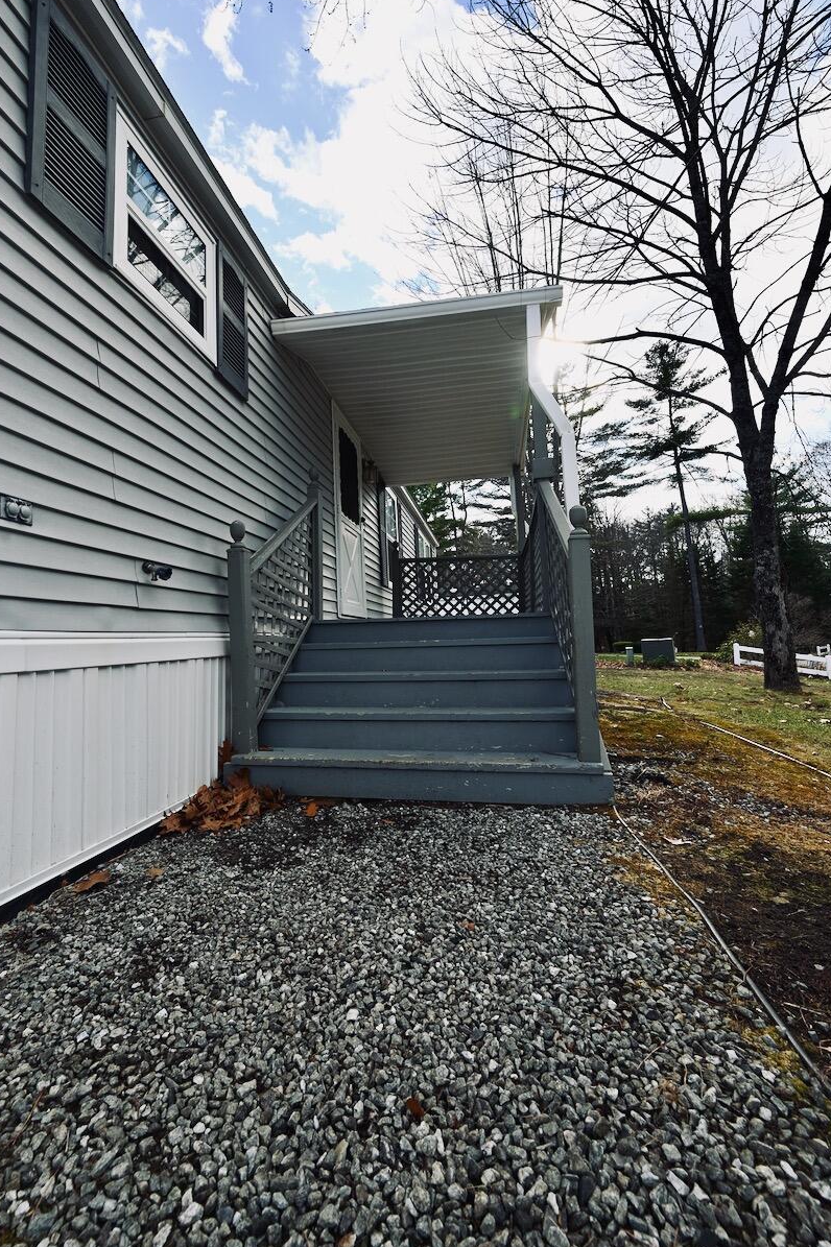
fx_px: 520
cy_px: 585
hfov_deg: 77.3
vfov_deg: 100.3
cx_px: 401
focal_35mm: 15
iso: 200
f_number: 9
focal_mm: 14
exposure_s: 1/200
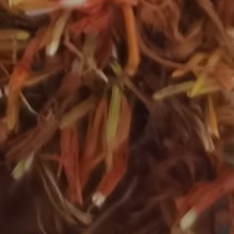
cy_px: -520
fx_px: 1224
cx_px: -62
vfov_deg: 8.6
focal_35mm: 160
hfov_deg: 10.7
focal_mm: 5.58
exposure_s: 1/18
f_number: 1.8
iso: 640
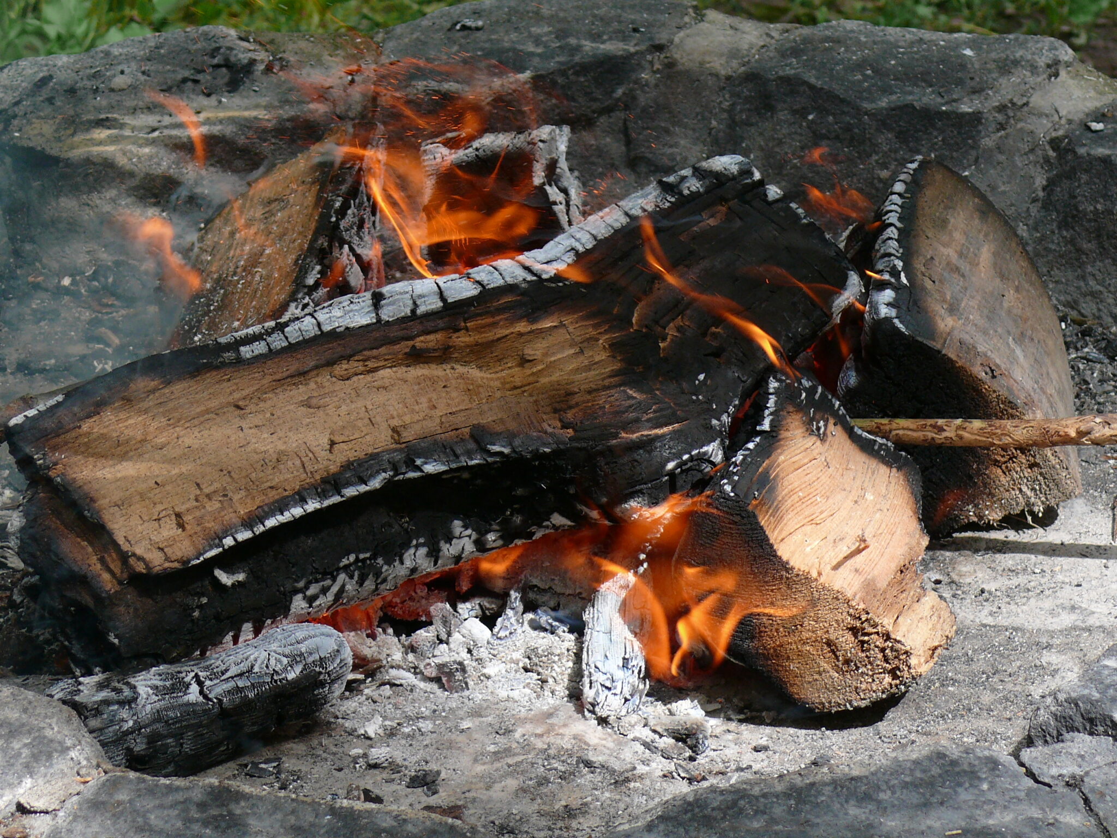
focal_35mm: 130
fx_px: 4195
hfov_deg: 15.2
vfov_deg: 11.4
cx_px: 558
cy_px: 419
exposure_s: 1/320
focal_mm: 19.2
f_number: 3.2
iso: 100
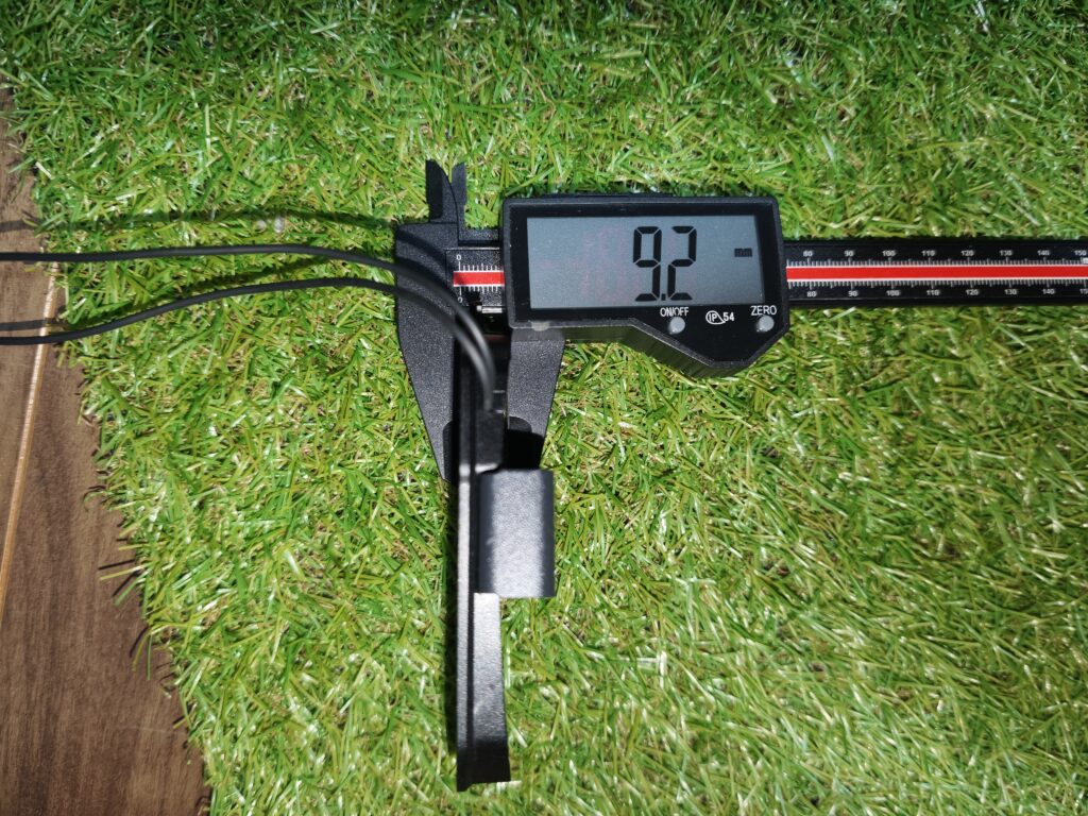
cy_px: 408
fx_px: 723
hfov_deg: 73.9
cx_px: 544
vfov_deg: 58.9
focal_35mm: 23
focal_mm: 6.62
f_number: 1.67
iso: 320
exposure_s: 1/60
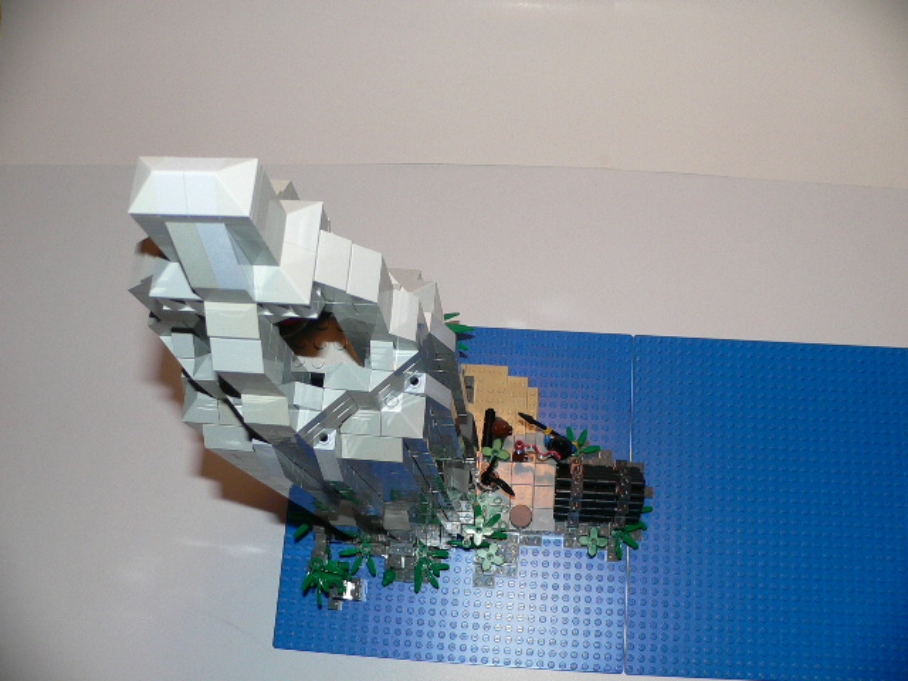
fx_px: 918
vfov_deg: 40.7
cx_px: 454
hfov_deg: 52.6
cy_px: 340
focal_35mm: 35
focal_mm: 4.6
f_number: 2.8
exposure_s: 1/125
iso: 100
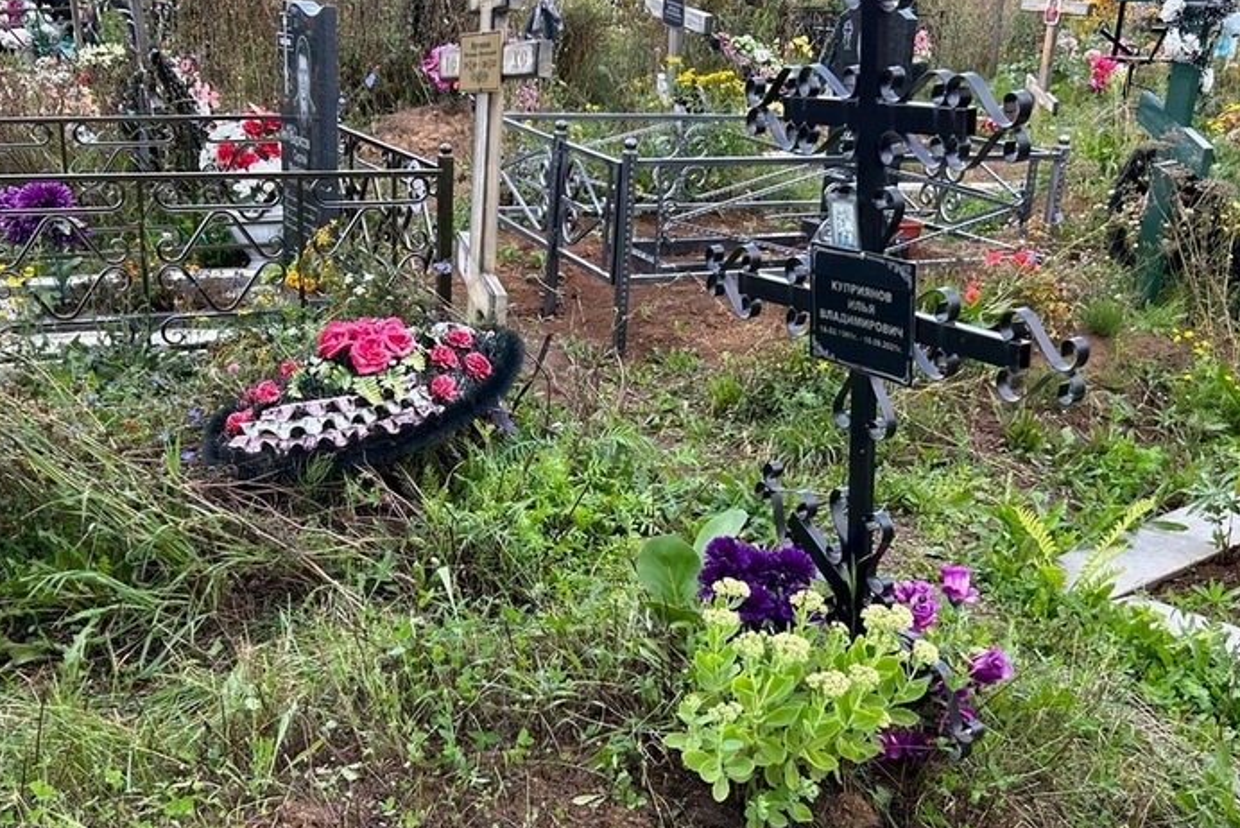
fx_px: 1378
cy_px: 495
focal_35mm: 40
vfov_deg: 33.3
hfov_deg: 48.4
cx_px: 554
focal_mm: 5.7
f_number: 1.5
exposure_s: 1/753
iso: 50
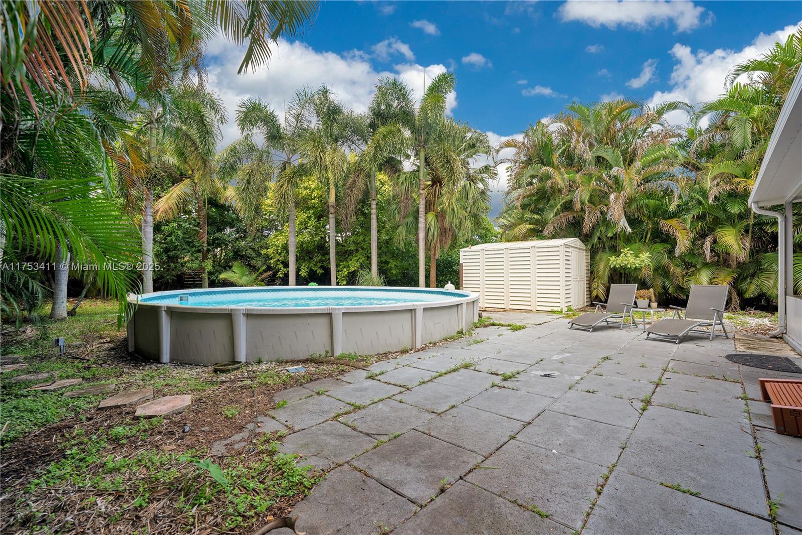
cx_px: 401
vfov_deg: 78.1
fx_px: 330
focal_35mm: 15
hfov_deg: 101.2
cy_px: 268
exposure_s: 1/160
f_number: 4.5
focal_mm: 14.8
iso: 100
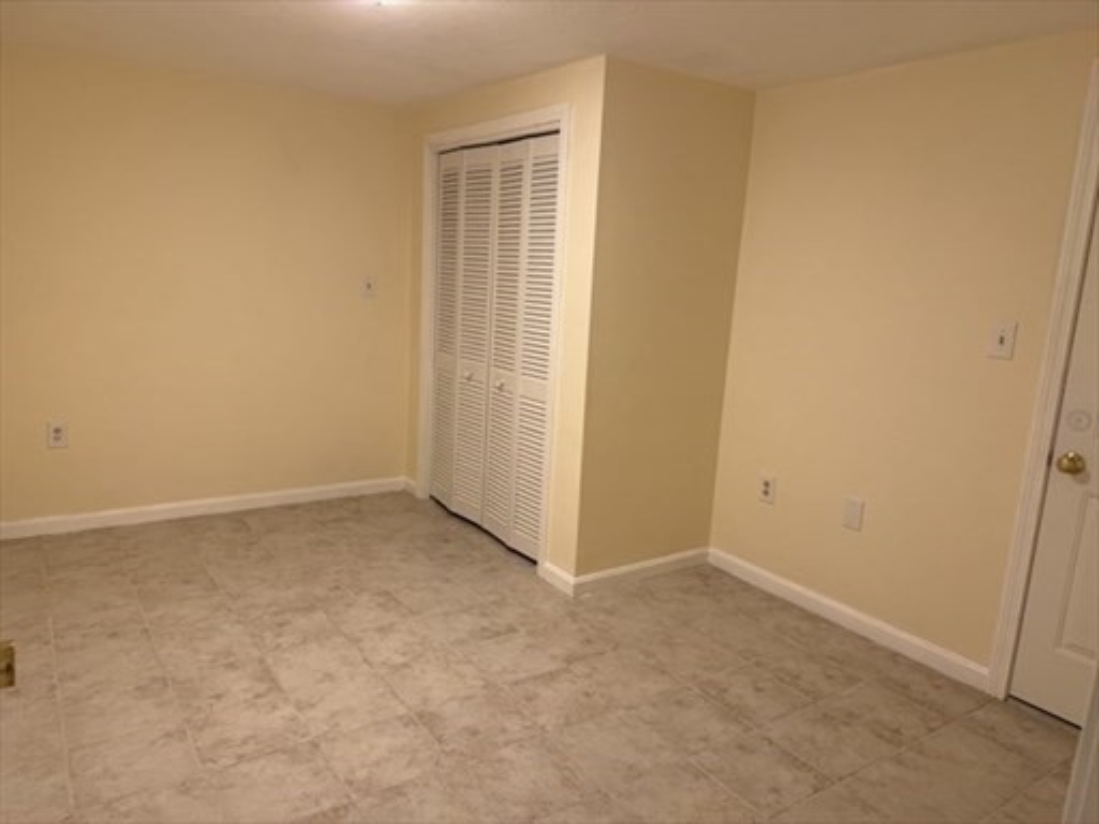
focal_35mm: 24
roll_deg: -3.4
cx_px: 550
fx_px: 762
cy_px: 412
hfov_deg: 71.6
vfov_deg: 56.8
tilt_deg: -10.5
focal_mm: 6.76
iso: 125
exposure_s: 1/60
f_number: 1.78
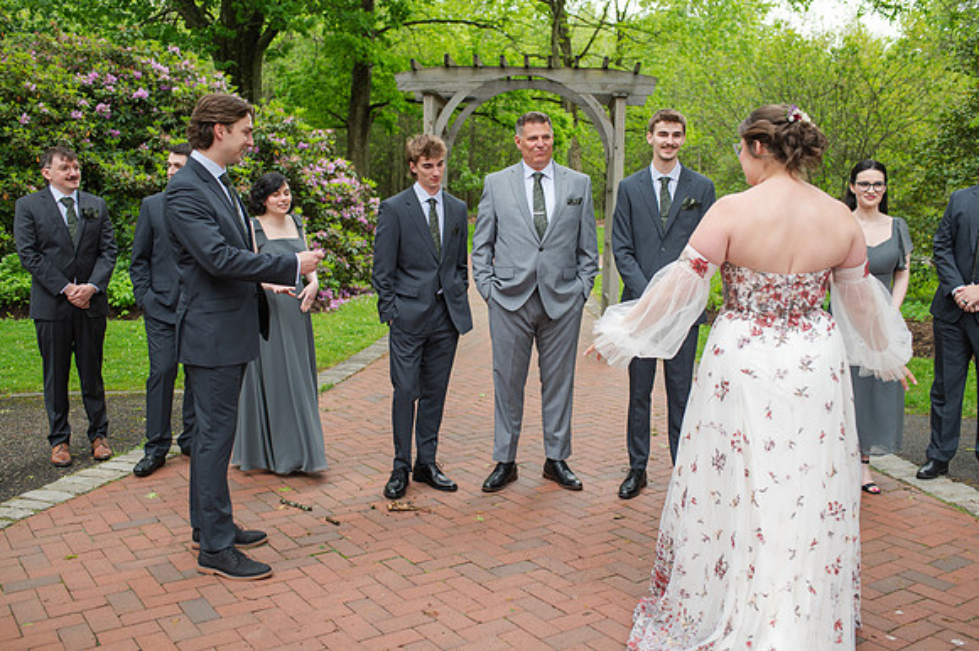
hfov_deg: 53.8
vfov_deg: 37.3
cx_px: 490
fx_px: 964
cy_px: 326
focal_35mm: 35
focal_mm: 35
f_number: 3.5
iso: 100
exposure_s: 1/250
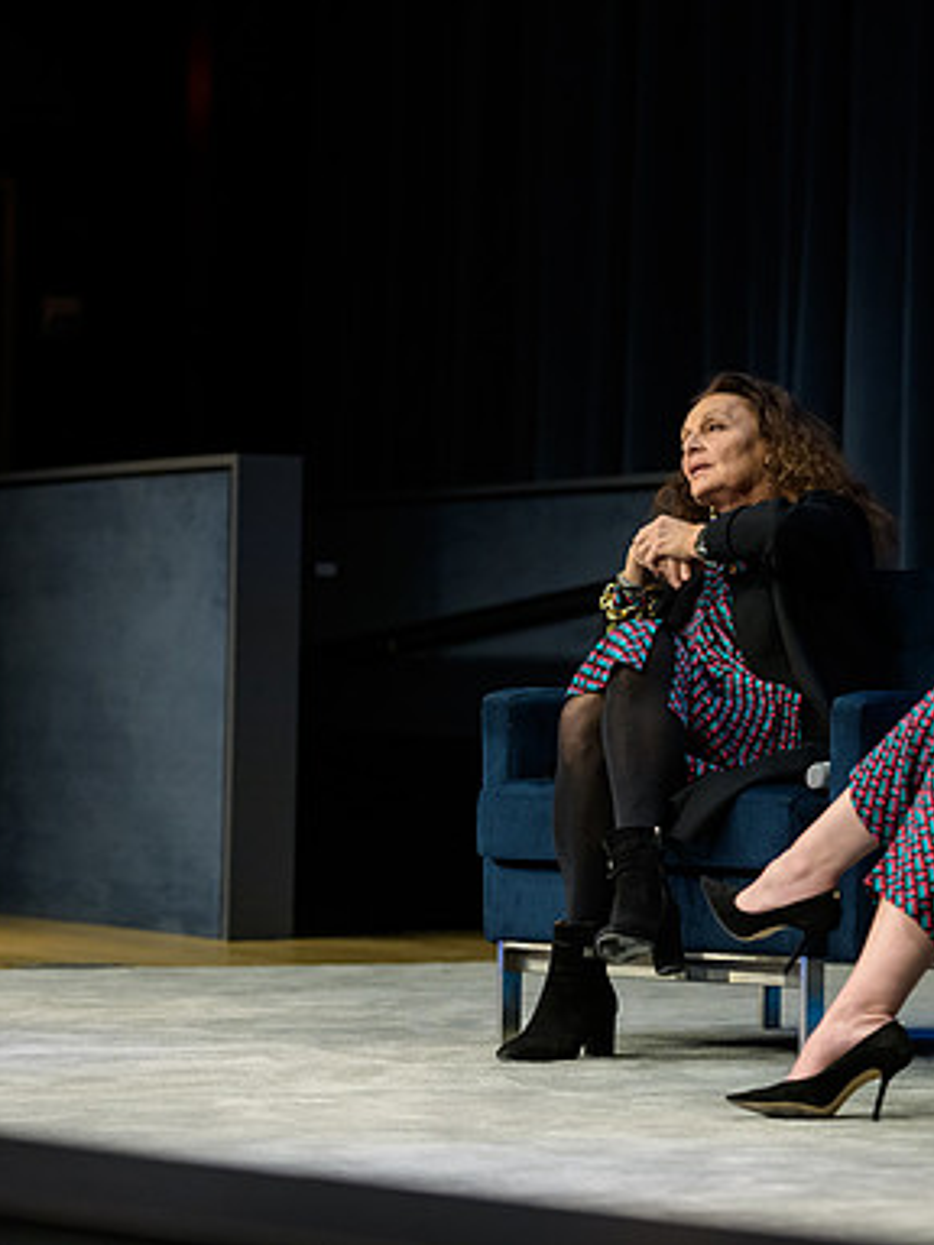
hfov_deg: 10.0
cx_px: 846
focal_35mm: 148
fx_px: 5324
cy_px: 624
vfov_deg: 13.3
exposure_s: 1/200
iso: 1000
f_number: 3.2
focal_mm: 102
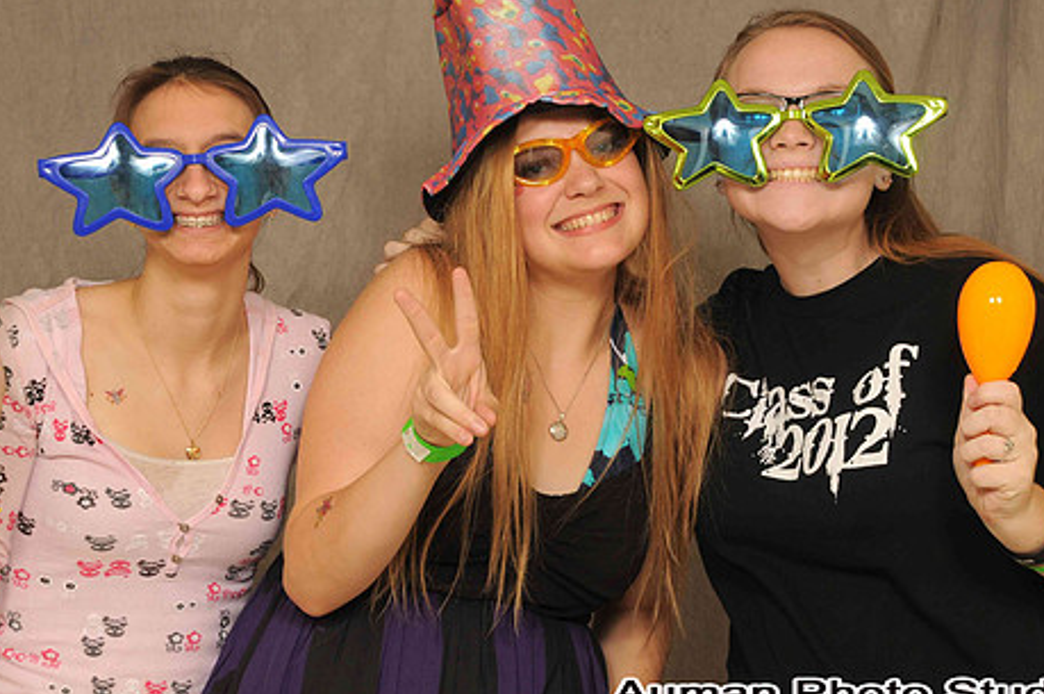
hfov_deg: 22.4
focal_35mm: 91
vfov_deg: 15.0
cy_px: 301
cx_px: 516
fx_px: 2636
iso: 200
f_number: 6.3
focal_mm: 48
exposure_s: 1/125
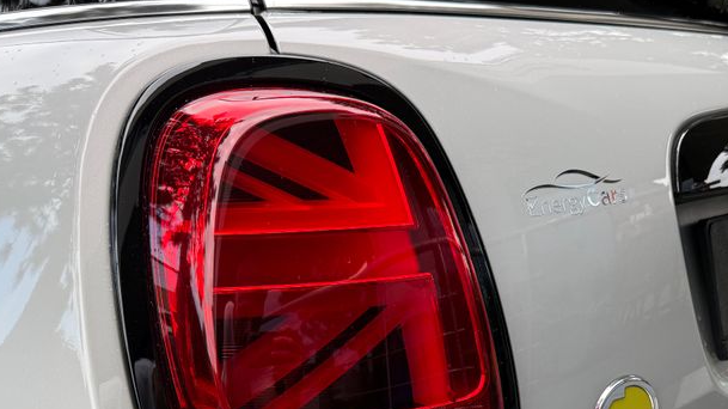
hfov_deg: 45.3
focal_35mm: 44
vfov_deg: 26.4
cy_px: 349
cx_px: 520
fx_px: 849
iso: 80
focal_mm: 6.76
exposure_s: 1/551
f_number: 1.78
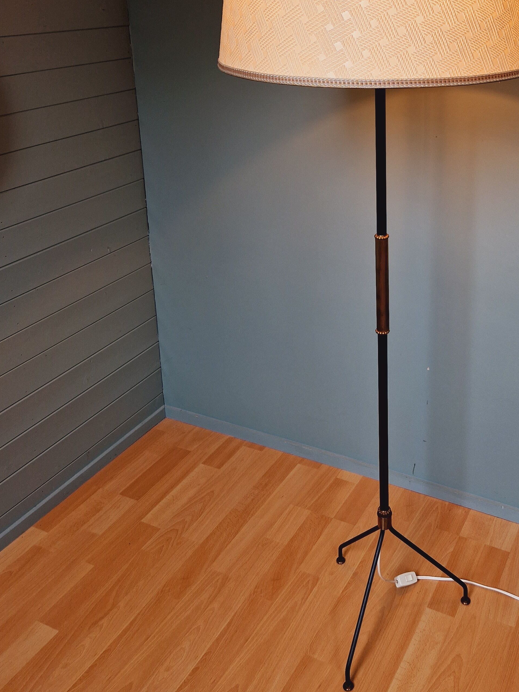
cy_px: 182
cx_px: 382
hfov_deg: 38.7
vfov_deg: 49.5
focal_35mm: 36
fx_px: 720
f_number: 1.8
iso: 50
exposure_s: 1/100
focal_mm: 5.4
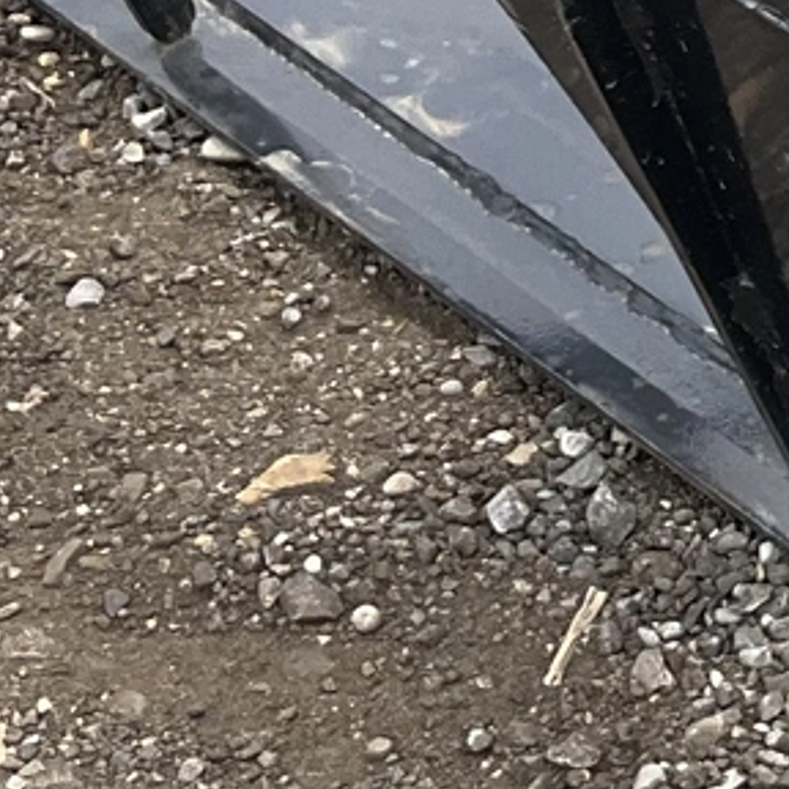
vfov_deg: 9.8
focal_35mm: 178
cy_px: 184
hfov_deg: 9.0
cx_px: 1756
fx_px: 4590
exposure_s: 1/719
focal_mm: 3
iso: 25
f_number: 1.8
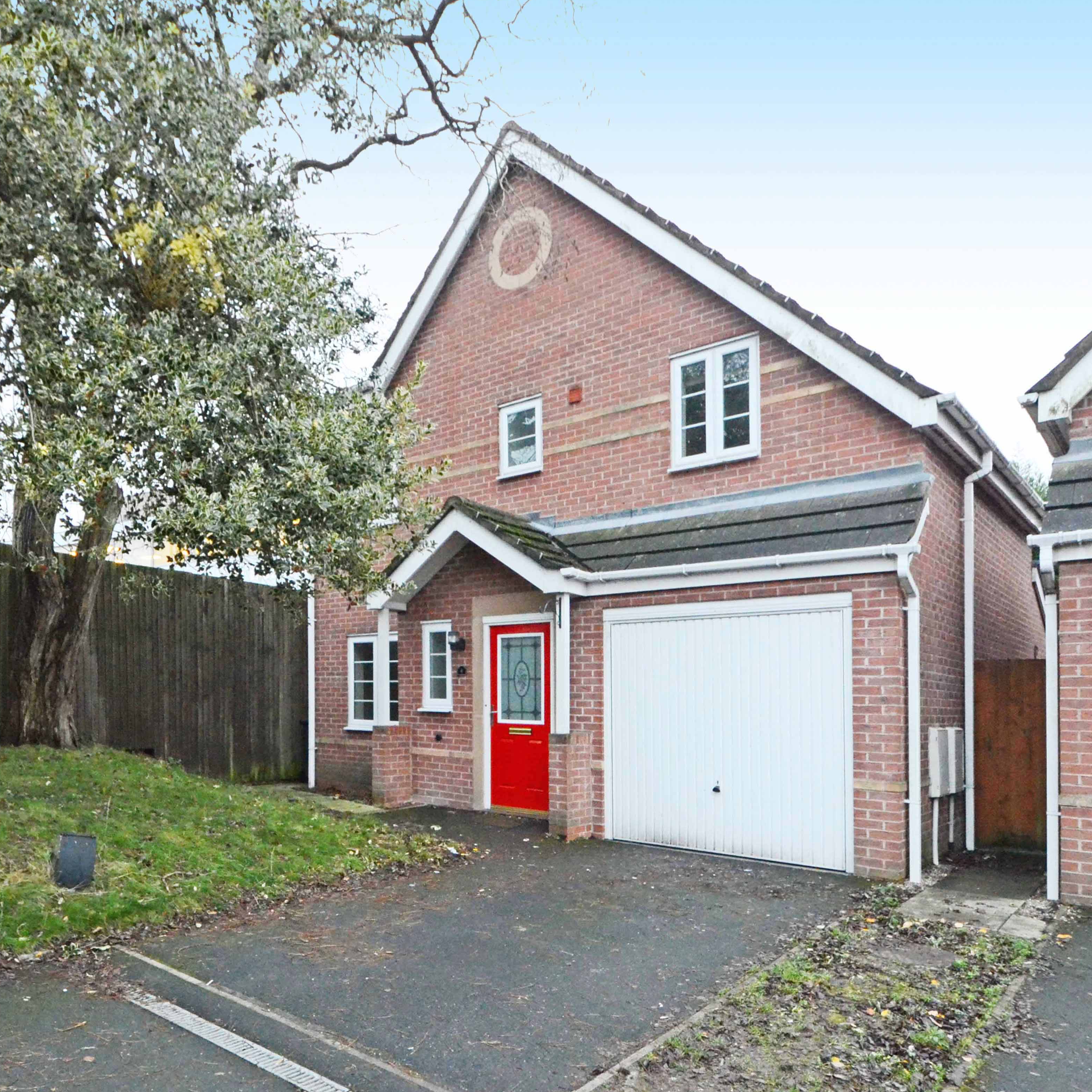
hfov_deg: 73.3
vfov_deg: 74.8
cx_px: 397
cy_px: 564
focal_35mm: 20
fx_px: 714
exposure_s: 1/30
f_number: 6.3
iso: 2000
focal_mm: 10
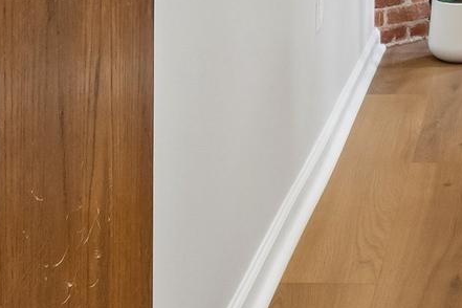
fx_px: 1258
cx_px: 458
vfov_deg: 13.0
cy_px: -191
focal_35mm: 98
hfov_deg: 20.2
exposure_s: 1/30
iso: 400
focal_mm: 20
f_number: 5.6
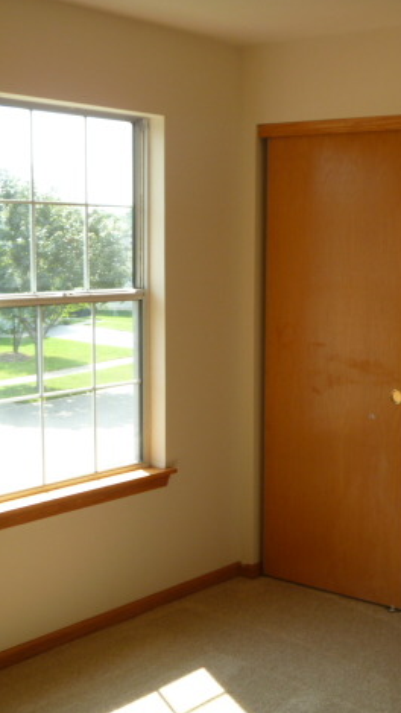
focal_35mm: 52
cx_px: 290
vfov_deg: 39.9
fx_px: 982
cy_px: 362
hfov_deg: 22.9
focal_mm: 6.3
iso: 80
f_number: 3.5
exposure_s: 1/100
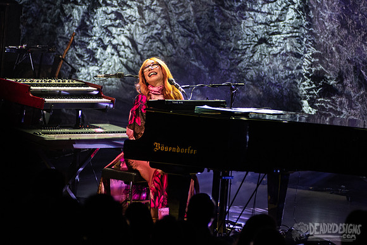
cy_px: 81
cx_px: 200
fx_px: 3332
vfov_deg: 4.2
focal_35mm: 327
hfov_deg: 6.3
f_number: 3.2
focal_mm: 200
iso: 2000
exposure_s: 1/320
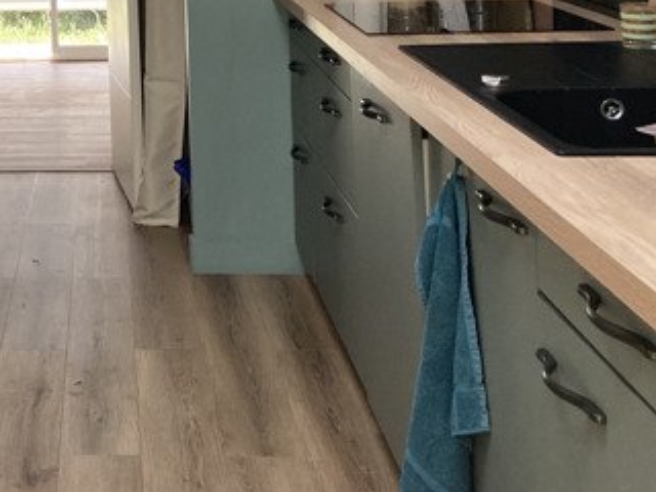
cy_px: -82
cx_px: -35
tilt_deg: -2.6
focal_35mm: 70
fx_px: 1327
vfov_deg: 19.9
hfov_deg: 26.0
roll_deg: +1.2
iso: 100
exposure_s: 1/60
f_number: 1.8
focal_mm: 3.99
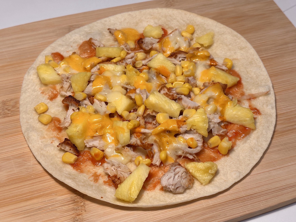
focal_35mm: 48
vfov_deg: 30.3
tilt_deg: -49.9
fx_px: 411
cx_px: 148
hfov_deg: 39.7
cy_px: 111
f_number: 1.78
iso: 64
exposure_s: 1/219
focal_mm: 6.86
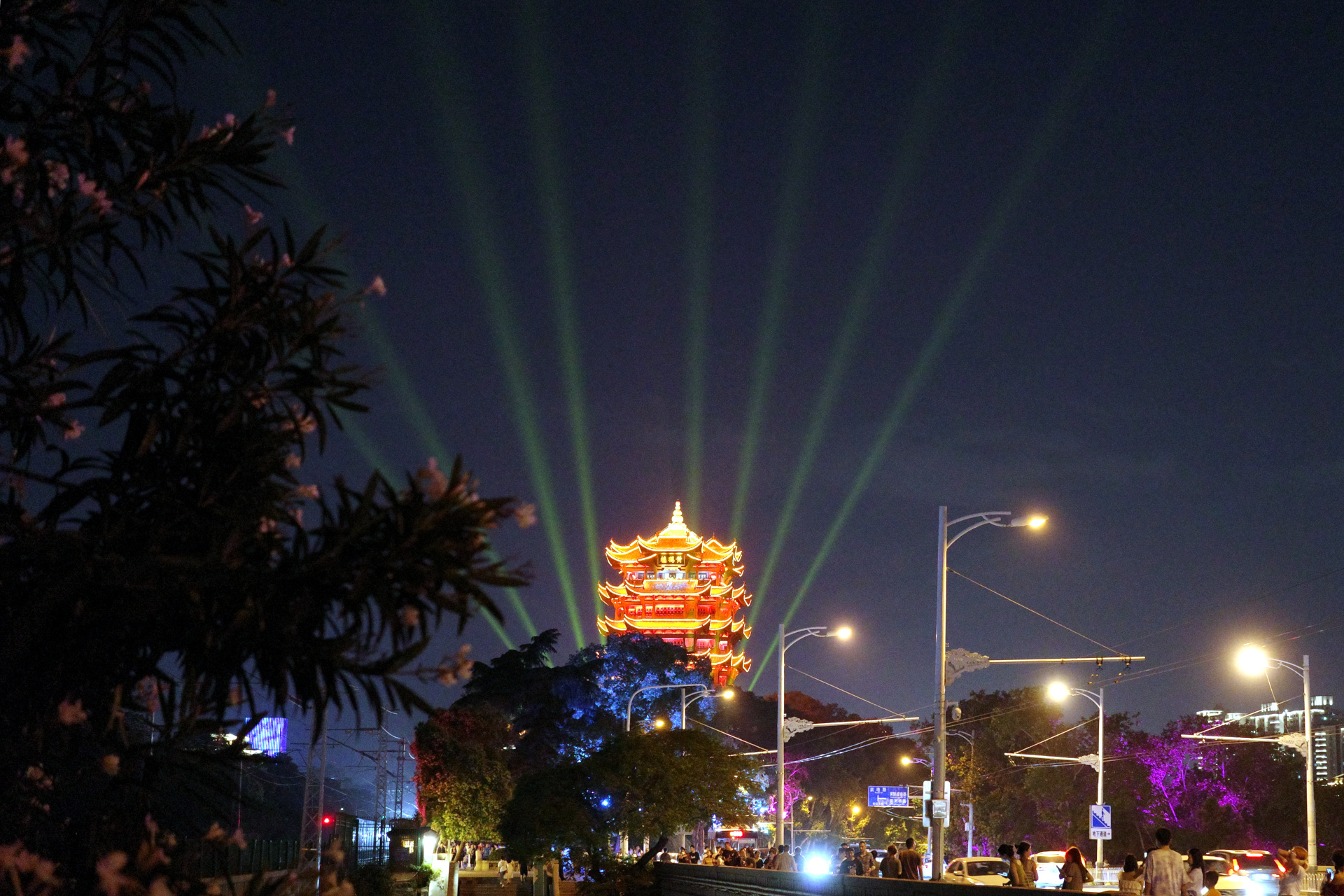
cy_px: 448
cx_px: 672
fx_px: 1493
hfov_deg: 48.5
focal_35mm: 40
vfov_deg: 33.4
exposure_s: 1/40
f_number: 2.8
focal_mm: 26
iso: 4000
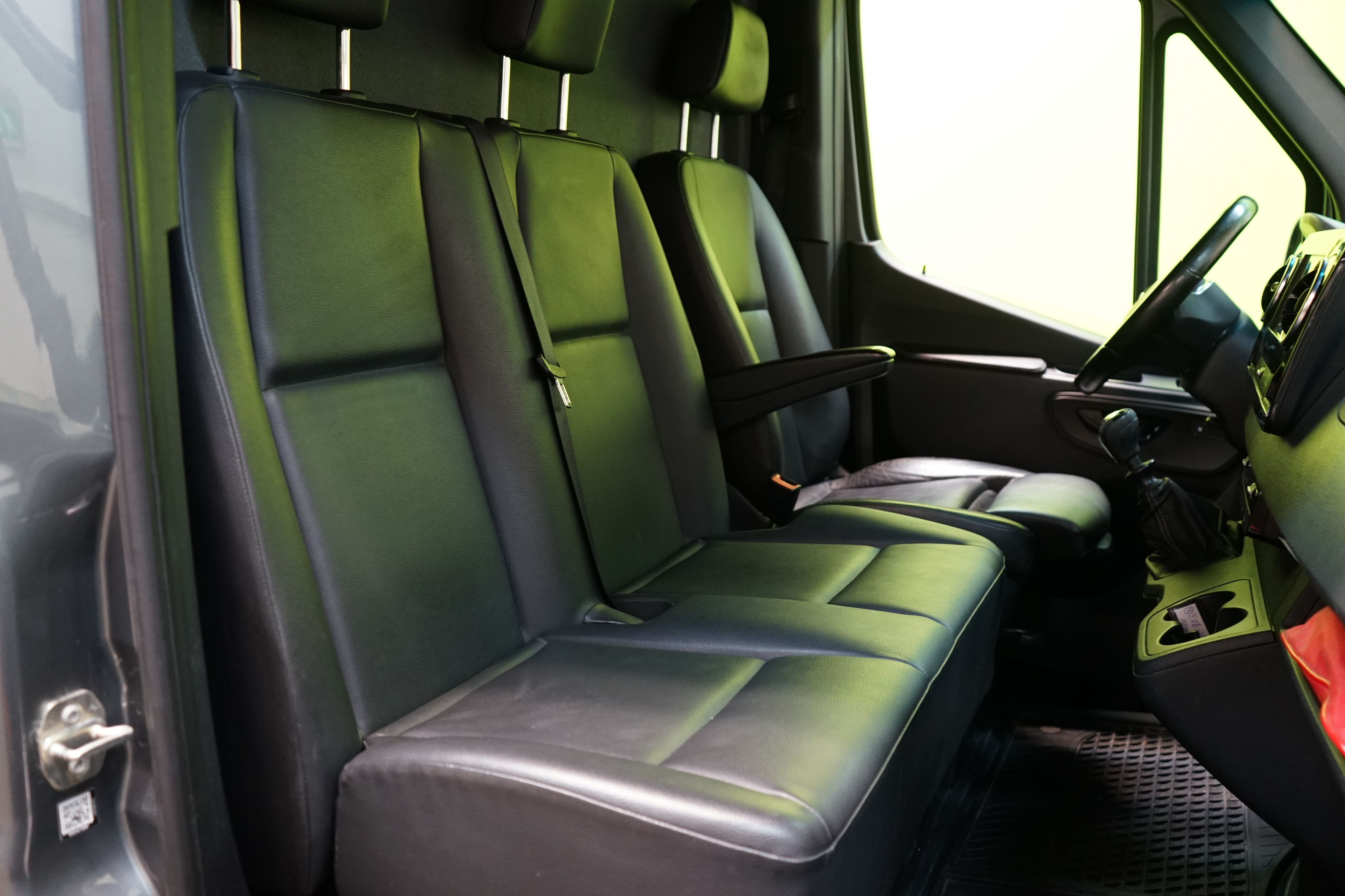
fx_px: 1083
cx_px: 672
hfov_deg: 63.7
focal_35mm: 29
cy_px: 448
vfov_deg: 45.0
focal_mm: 29
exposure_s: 1/30
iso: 1600
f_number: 3.5
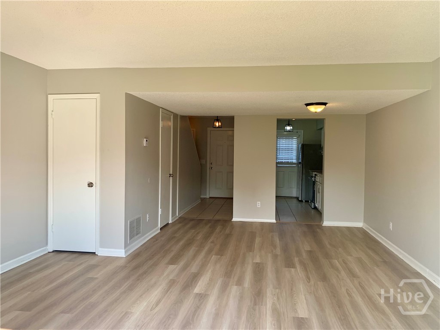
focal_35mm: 26
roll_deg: -0.2
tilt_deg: +2.1
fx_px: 330
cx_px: 220
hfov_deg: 67.3
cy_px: 165
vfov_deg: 53.1
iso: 32
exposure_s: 1/122
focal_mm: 4.25
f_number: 1.8
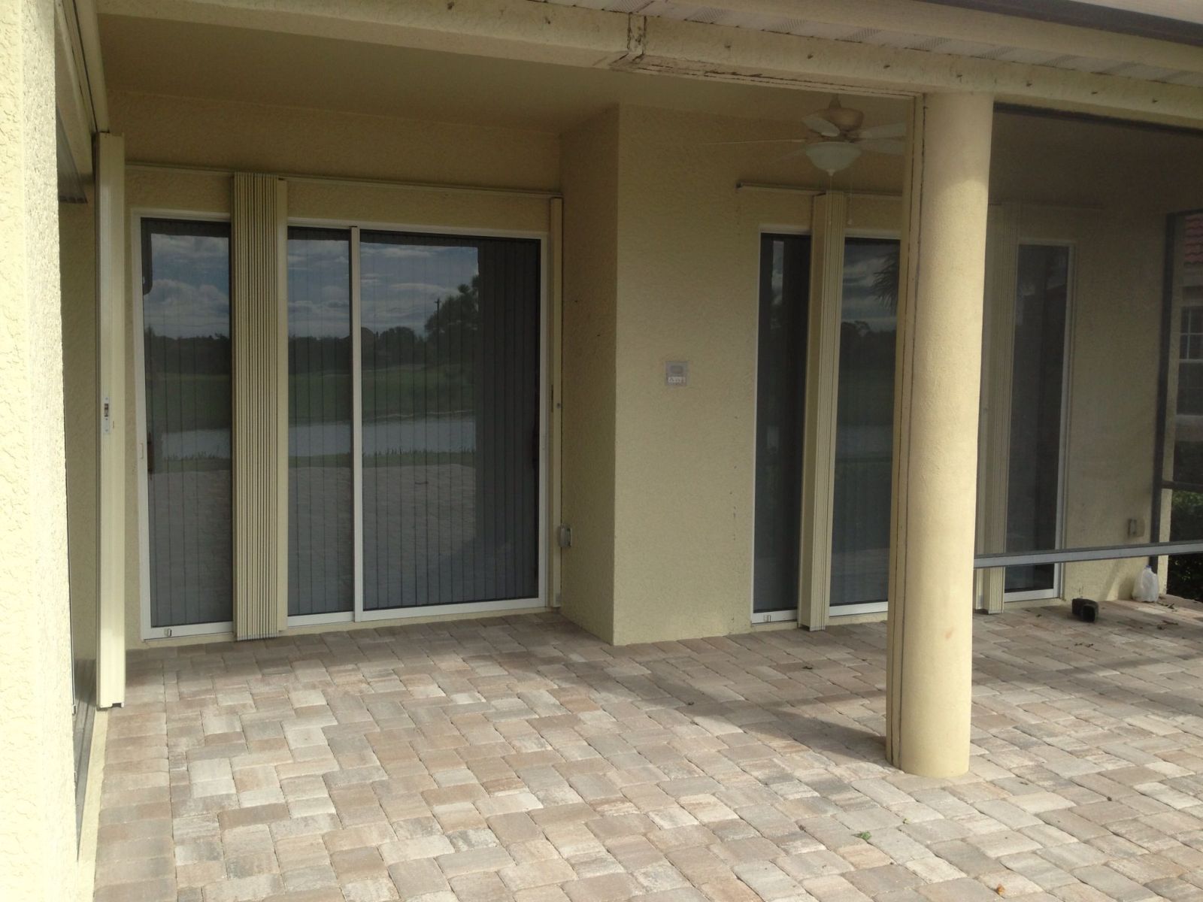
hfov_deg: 55.4
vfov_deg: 42.9
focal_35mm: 33
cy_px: 451
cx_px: 602
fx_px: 1147
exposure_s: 1/903
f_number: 2.4
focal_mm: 4.13
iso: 50
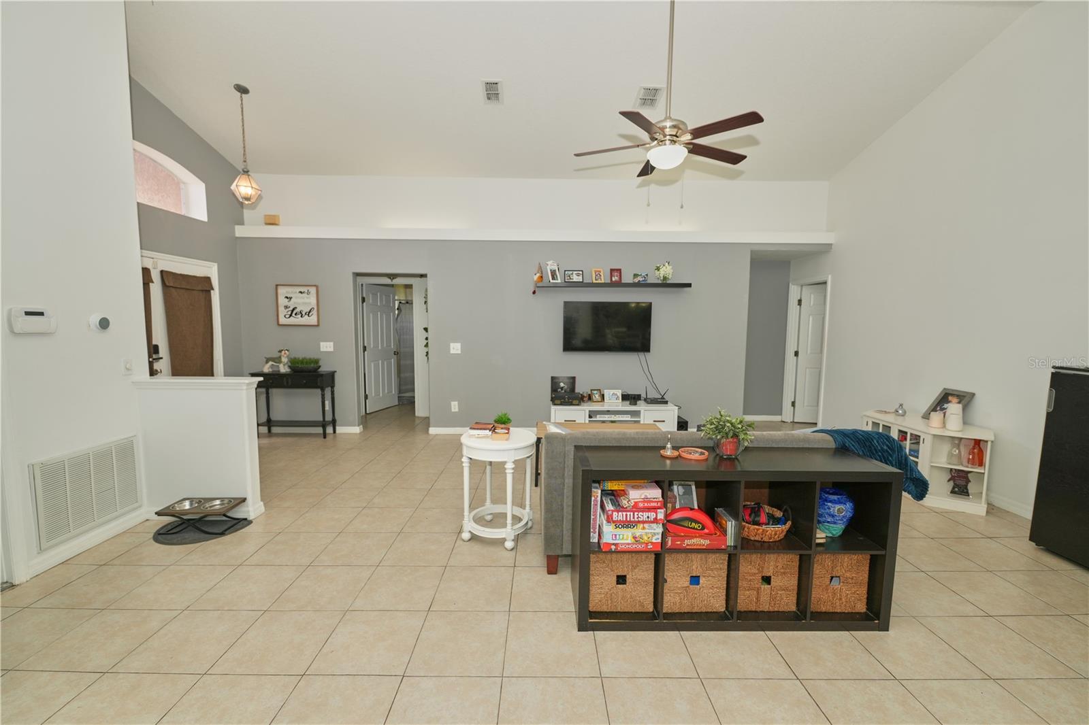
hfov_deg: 104.3
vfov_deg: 81.2
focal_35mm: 14
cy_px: 362
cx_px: 544
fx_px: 423
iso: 400
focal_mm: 14
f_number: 4
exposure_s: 1/200
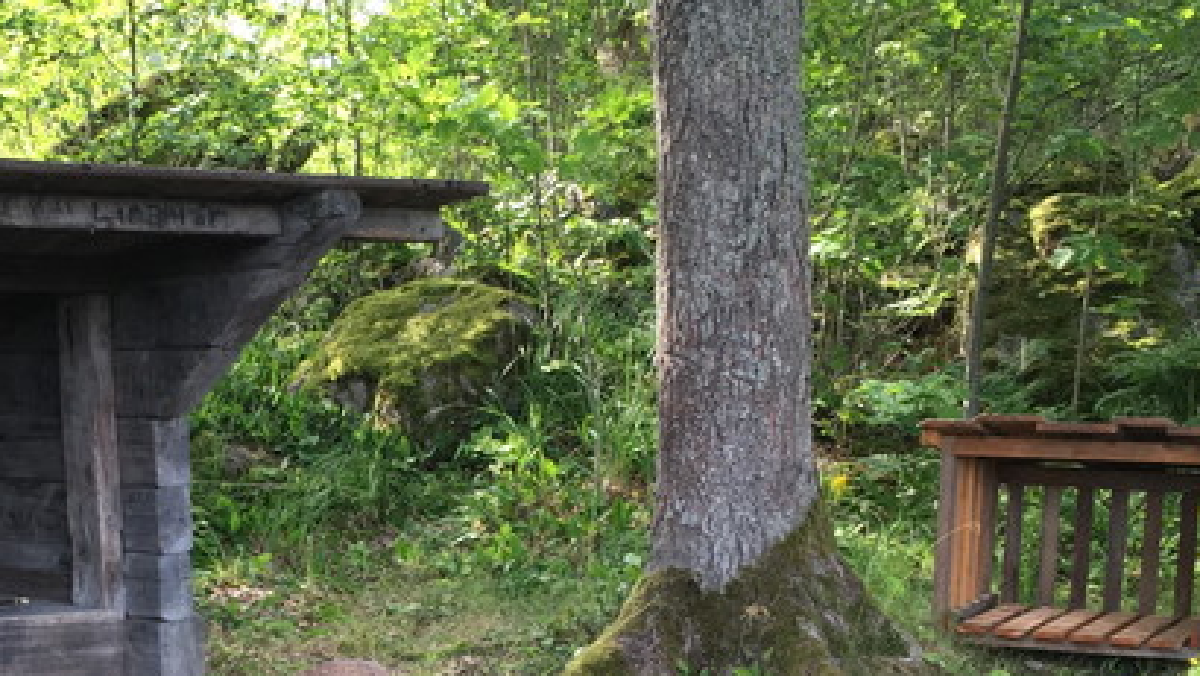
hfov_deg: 28.0
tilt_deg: -7.6
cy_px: 740
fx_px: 2356
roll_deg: +1.0
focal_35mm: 74
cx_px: 249
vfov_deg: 15.9
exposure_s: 1/100
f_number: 2.2
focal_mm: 4.15
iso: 40
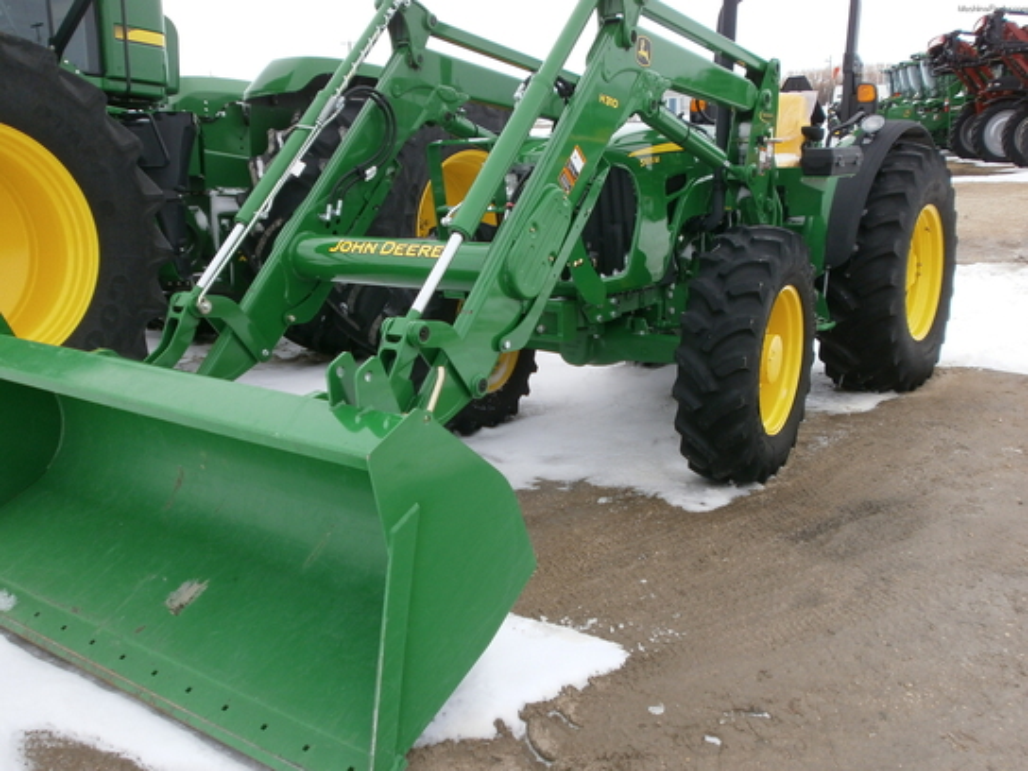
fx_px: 950
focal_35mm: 32
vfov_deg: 44.2
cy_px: 386
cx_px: 514
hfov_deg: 56.8
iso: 100
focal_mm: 5.8
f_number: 3.1
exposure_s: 1/1250
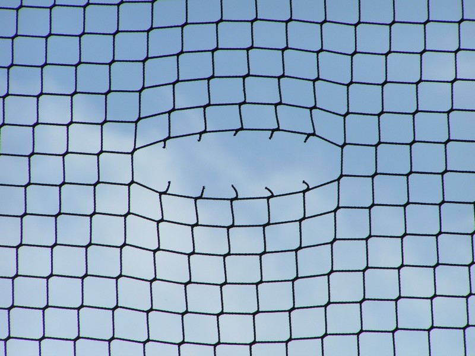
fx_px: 5214
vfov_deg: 3.9
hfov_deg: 5.2
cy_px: 178
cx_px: 238
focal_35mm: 380
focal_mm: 58
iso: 50
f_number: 5.6
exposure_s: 1/800
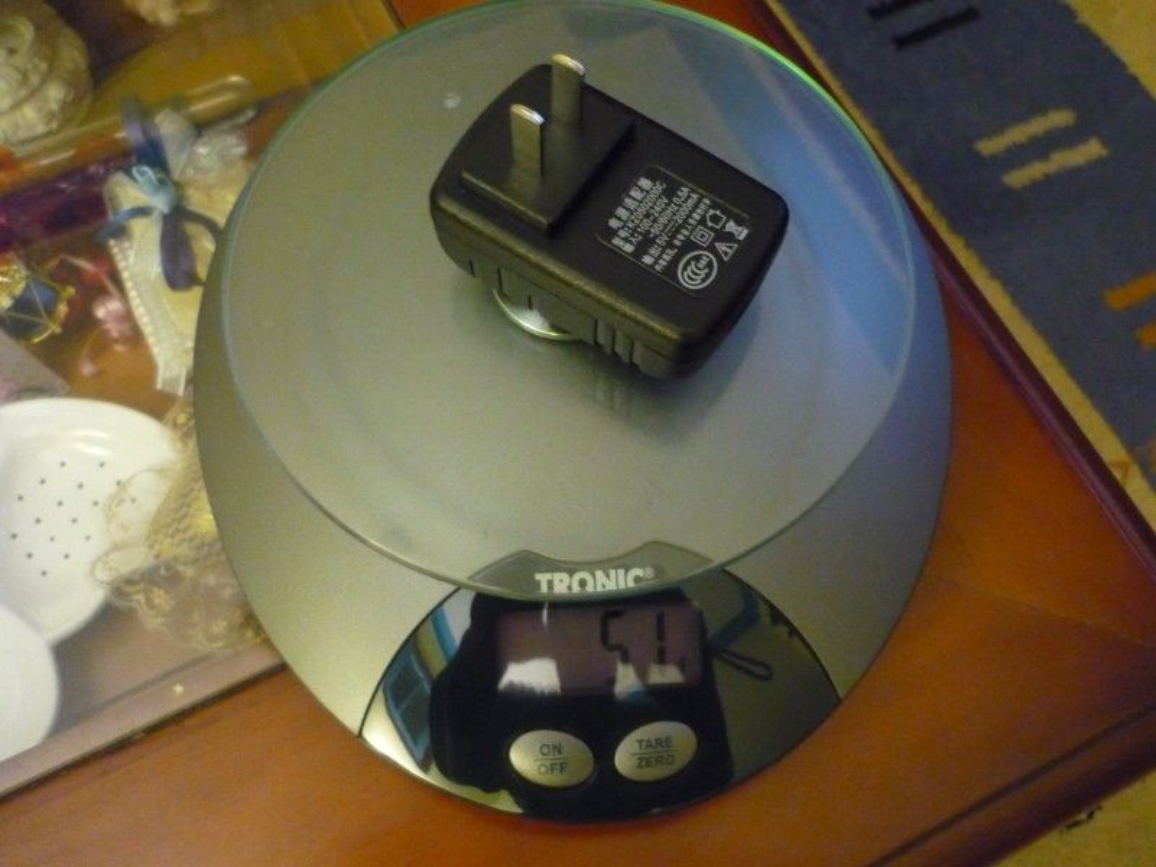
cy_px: 434
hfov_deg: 55.4
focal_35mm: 33
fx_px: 1102
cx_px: 578
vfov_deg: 42.9
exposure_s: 1/13
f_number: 2.8
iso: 800
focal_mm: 5.5
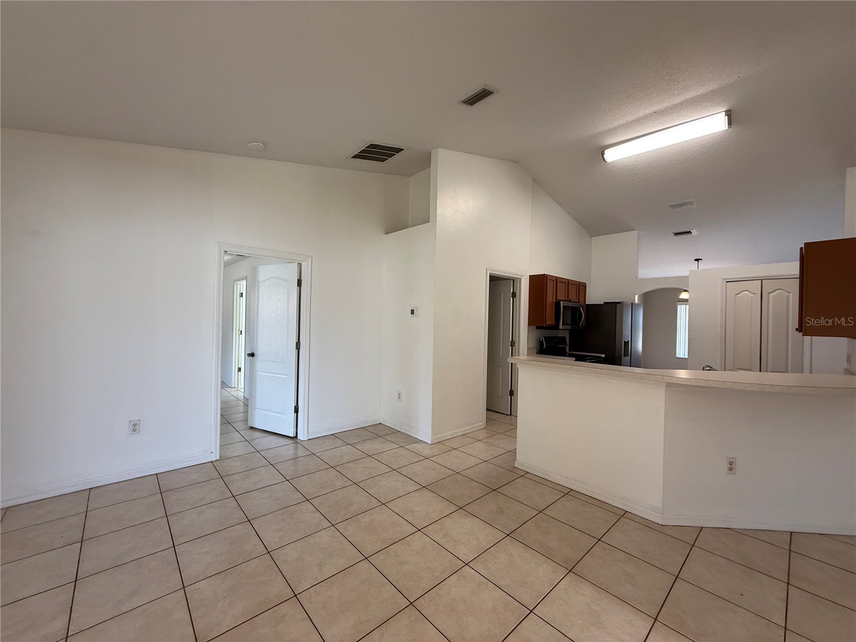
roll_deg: -1.0
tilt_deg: -0.7
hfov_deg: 102.1
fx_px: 346
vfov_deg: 85.7
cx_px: 428
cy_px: 321
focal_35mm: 14
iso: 125
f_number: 2.2
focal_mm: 2.22
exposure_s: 1/120
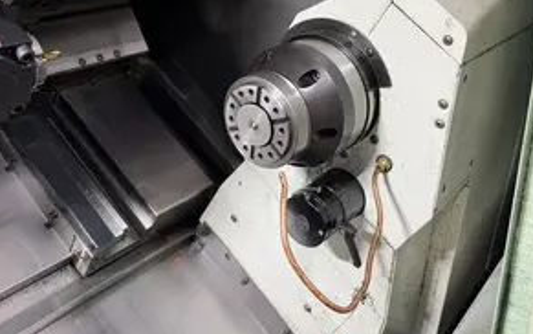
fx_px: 509
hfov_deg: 55.2
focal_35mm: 35
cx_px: 291
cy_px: 112
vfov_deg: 35.9
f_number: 1.78
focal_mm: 6.76
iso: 125
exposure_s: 1/121
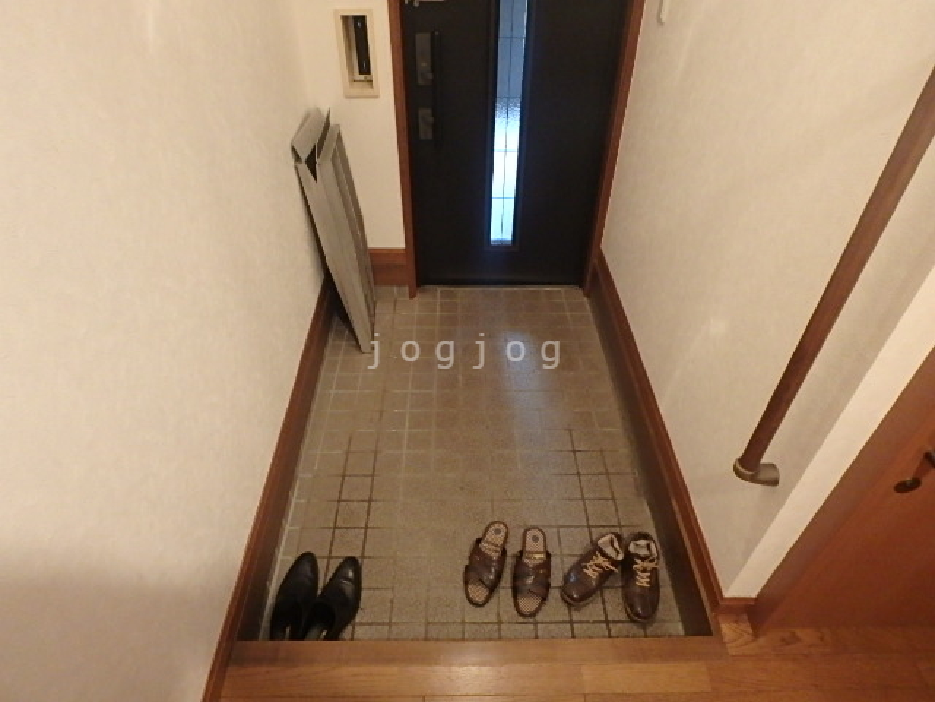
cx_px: 468
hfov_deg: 79.0
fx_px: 567
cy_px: 351
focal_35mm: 21
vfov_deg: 63.4
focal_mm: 3.7
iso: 800
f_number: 3.5
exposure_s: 1/15
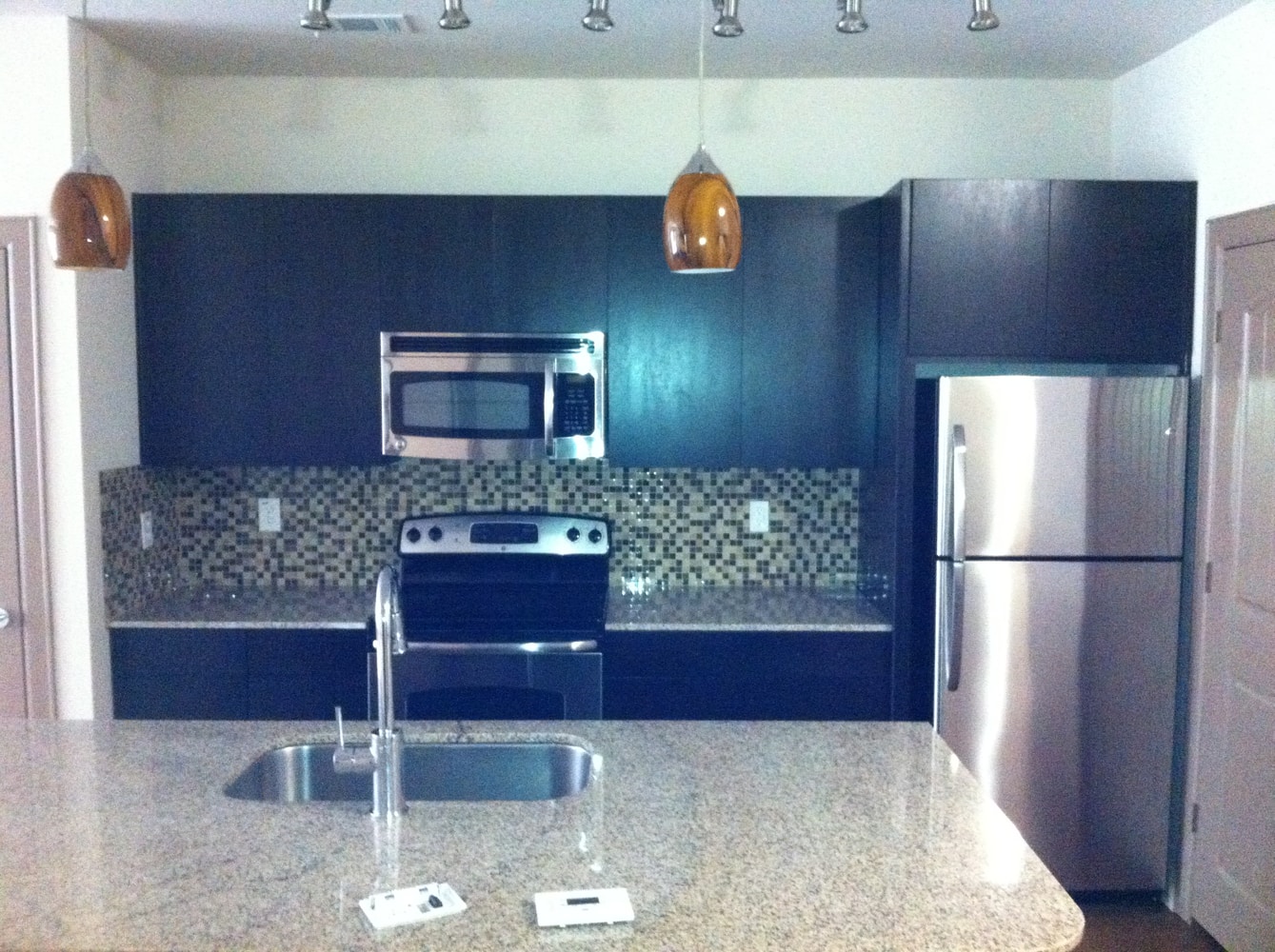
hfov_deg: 52.7
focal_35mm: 35
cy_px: 476
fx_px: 1287
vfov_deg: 40.6
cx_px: 638
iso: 1000
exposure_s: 1/15
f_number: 2.8
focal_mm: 3.85
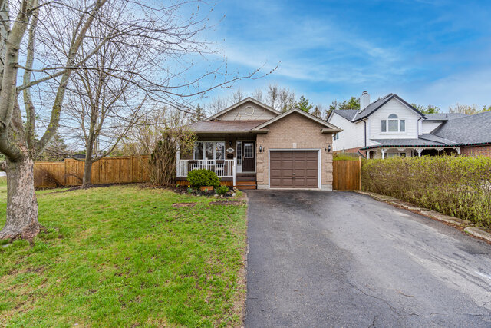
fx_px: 205
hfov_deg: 100.4
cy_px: 164
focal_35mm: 15
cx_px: 246
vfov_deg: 77.4
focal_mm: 10
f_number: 10
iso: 50
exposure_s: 1/20
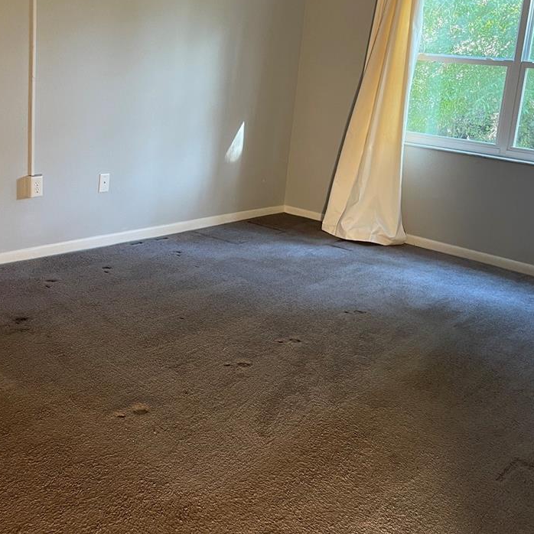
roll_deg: -5.8
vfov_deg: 43.4
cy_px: 194
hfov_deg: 43.9
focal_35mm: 38
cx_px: 262
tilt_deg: -11.2
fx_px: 663
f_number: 1.6
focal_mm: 5.1
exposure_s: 1/60
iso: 160
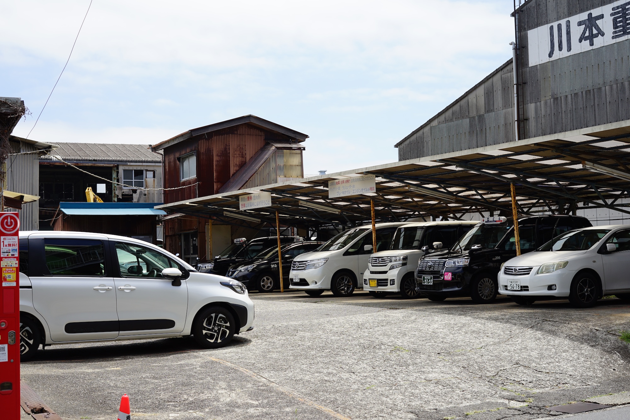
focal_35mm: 50
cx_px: 315
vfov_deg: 27.0
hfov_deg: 39.6
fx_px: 875
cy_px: 210
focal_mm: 50
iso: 100
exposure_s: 1/400
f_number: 5.6
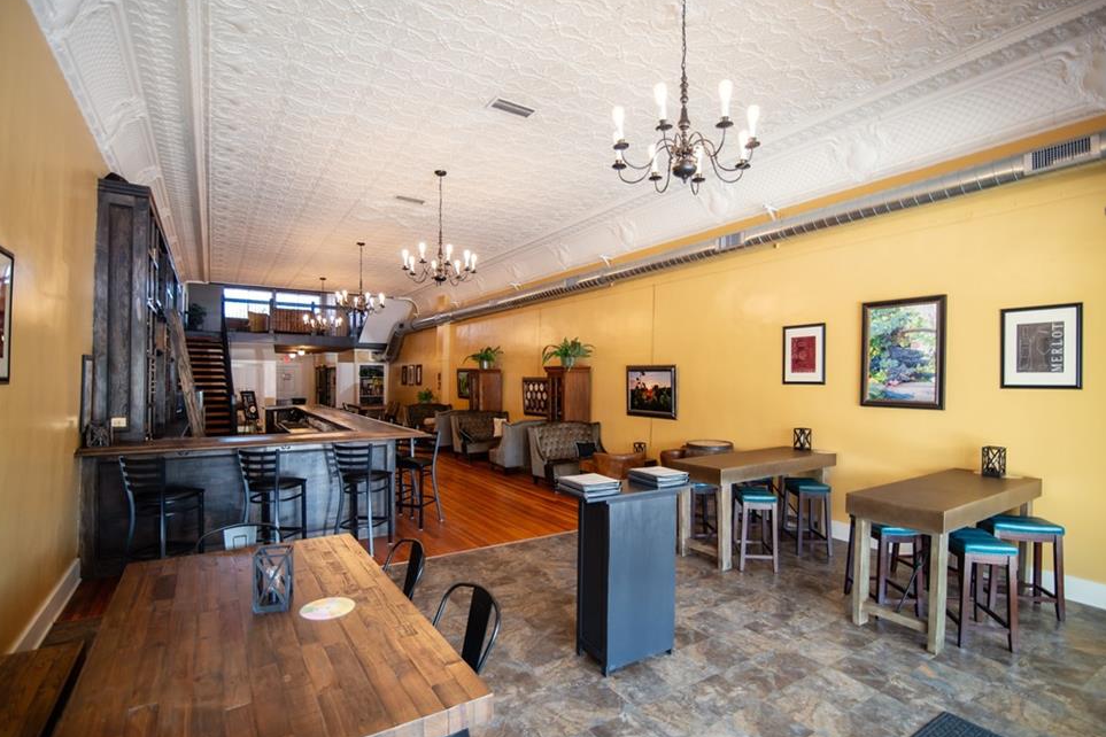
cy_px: 378
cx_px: 560
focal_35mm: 17
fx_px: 522
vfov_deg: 70.4
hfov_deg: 93.3
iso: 400
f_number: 2.8
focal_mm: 16
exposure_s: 1/160
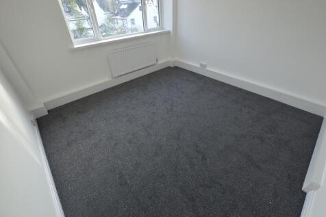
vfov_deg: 77.3
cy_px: 108
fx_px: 136
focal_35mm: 15
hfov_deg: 100.4
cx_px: 163
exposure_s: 1/100
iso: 400
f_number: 5
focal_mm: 10
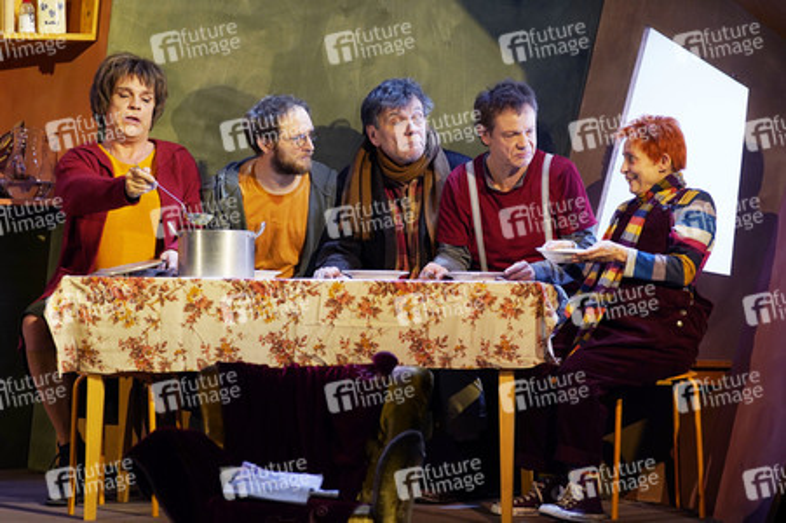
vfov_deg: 6.9
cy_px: 262
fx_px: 4363
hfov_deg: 10.3
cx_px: 393
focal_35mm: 200
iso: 1600
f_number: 4.5
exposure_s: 1/250
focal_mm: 200
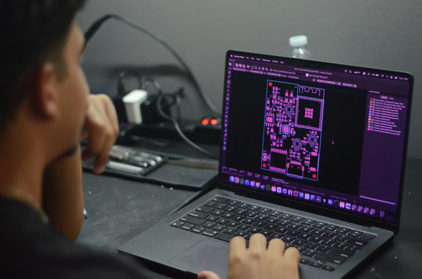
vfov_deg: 18.1
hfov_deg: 27.0
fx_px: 877
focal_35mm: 75
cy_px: 140
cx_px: 211
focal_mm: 50
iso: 2000
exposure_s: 1/200
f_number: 1.8
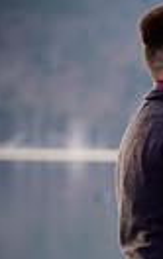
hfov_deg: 3.7
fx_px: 2505
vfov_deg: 5.9
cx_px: 256
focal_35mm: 354
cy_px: 314
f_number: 2.8
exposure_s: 1/400
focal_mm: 102
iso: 250
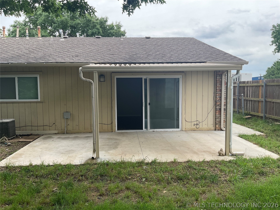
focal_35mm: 29
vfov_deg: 48.2
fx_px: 235
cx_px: 140
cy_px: 105
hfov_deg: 61.7
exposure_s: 1/500
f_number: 1.8
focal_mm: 3
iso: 16
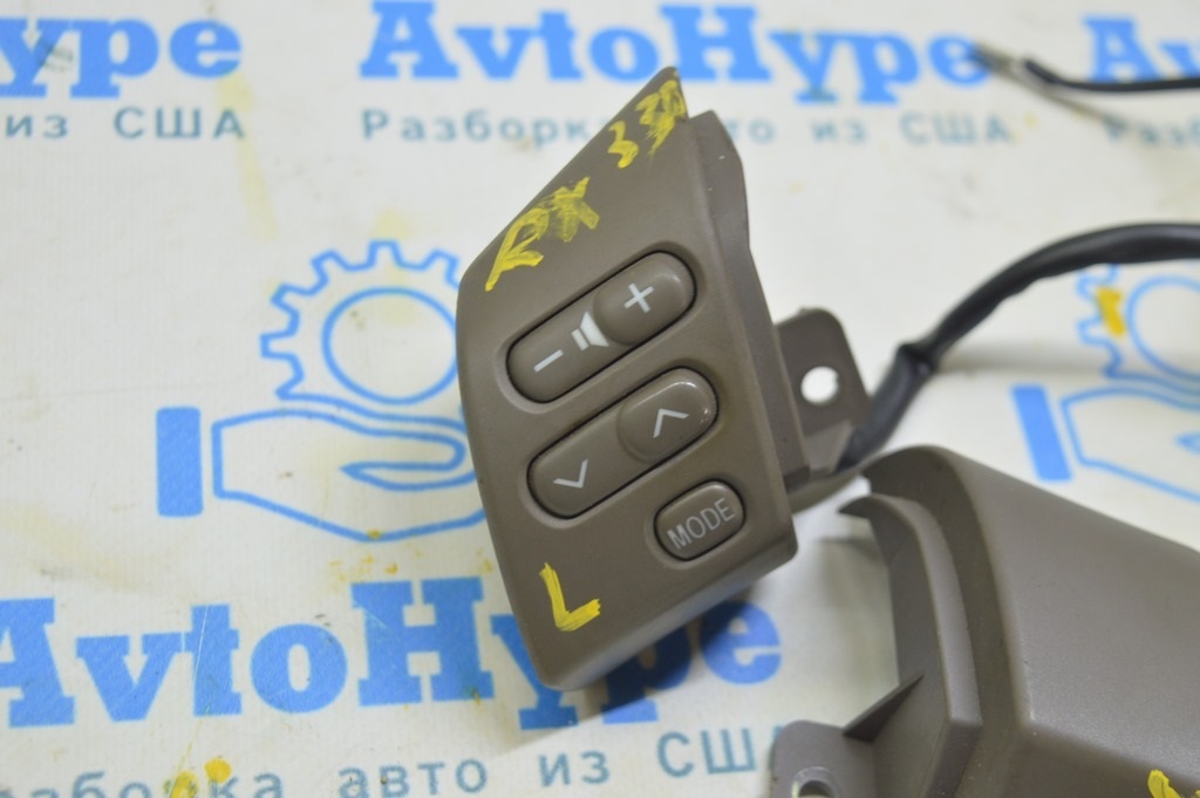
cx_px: 600
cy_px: 399
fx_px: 1898
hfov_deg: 35.1
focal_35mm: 57
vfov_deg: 23.7
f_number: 5.6
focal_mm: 38
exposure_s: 1/20
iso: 400
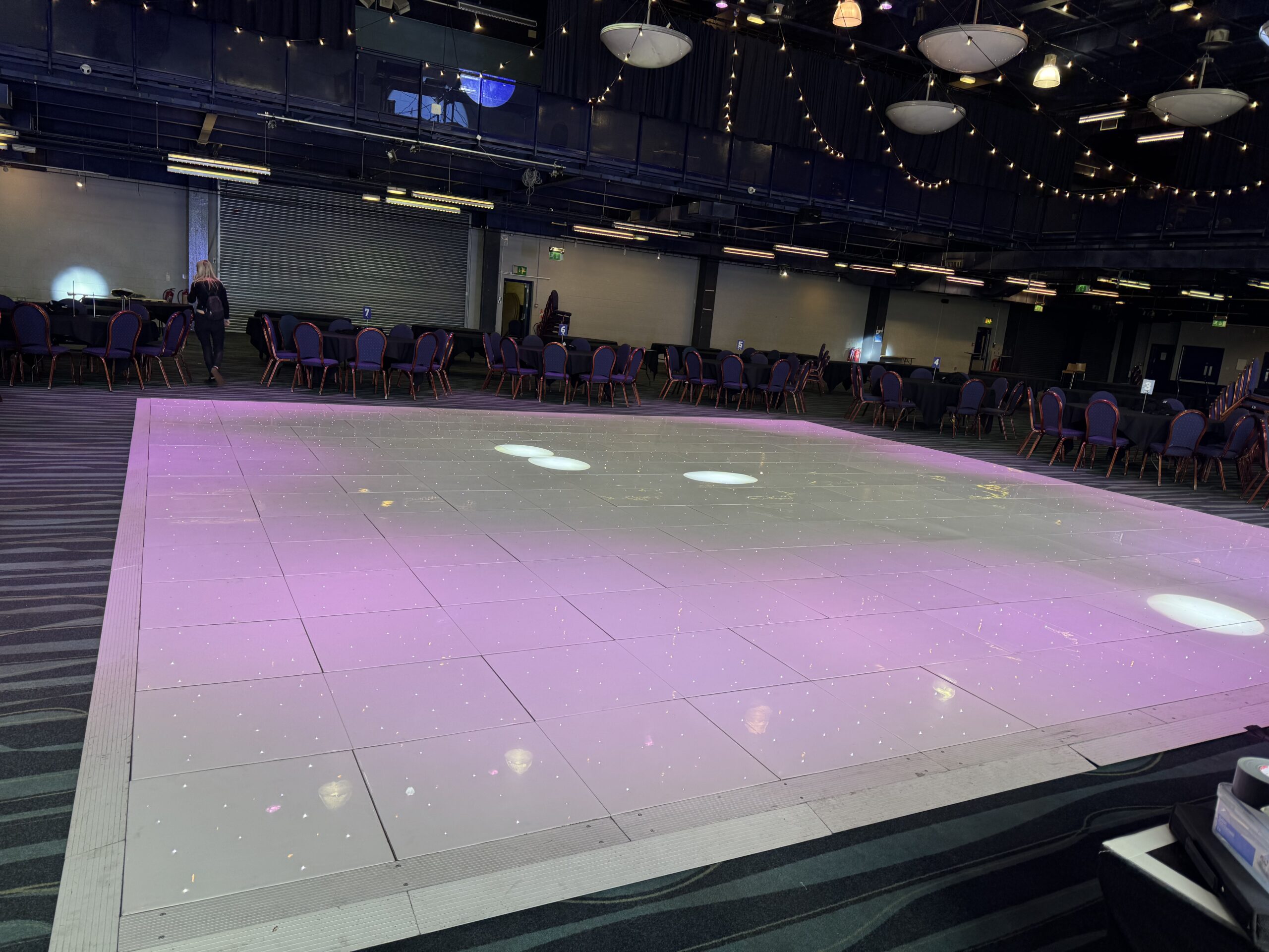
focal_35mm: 24
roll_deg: -3.8
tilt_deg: -12.8
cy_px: 476
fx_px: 880
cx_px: 634
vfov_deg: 56.8
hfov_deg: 71.6
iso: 64
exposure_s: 1/160
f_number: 1.78
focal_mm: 6.76
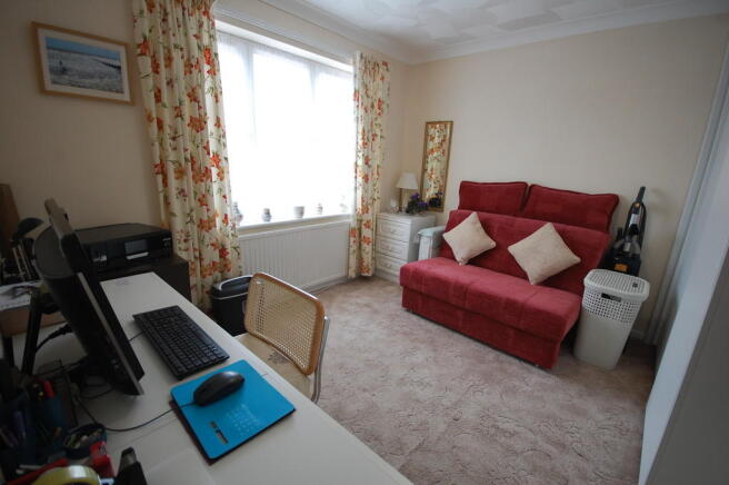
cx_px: 364
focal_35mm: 15
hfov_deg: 100.4
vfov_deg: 77.2
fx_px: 303
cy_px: 242
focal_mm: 10
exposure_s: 1/60
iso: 400
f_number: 4
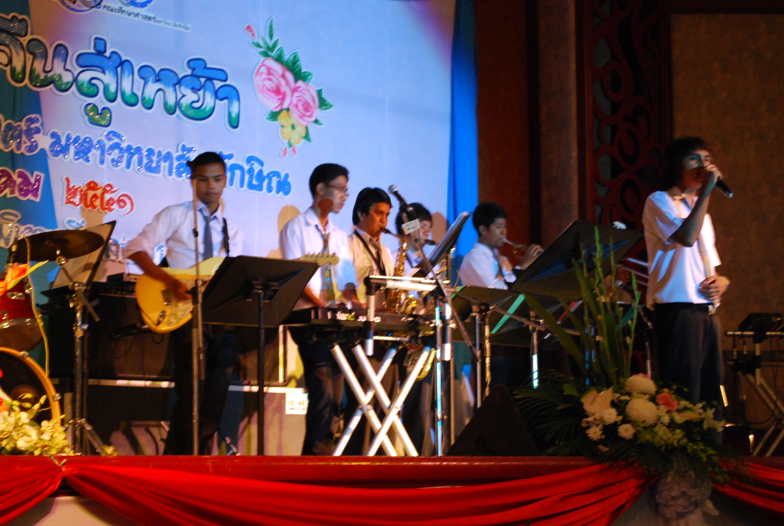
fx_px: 1800
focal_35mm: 82
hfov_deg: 24.6
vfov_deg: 16.6
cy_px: 263
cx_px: 392
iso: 800
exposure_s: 1/10
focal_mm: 55
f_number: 5.6
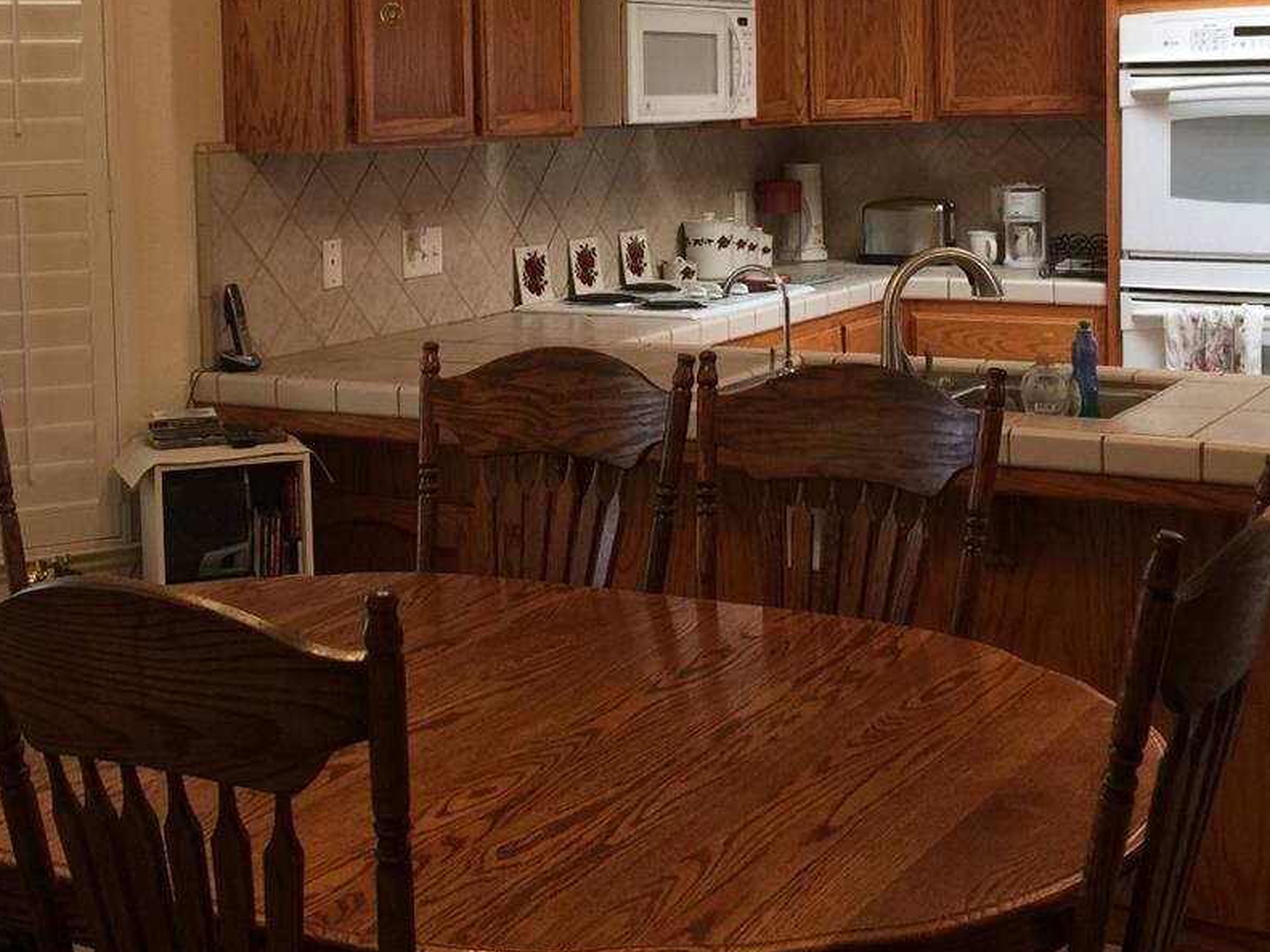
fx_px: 2018
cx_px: 530
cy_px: 201
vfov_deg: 26.1
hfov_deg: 34.9
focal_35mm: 55
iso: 32
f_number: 2.2
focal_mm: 4.15
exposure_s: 1/30
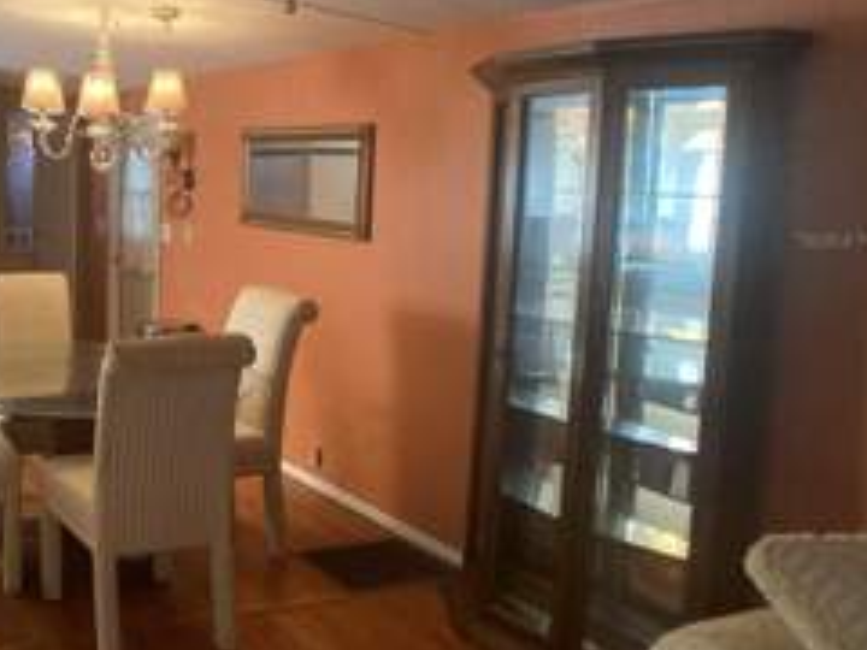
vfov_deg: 26.0
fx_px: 1403
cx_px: 33
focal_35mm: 56
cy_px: 238
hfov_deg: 32.1
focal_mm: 3.99
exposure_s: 1/60
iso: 200
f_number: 1.8
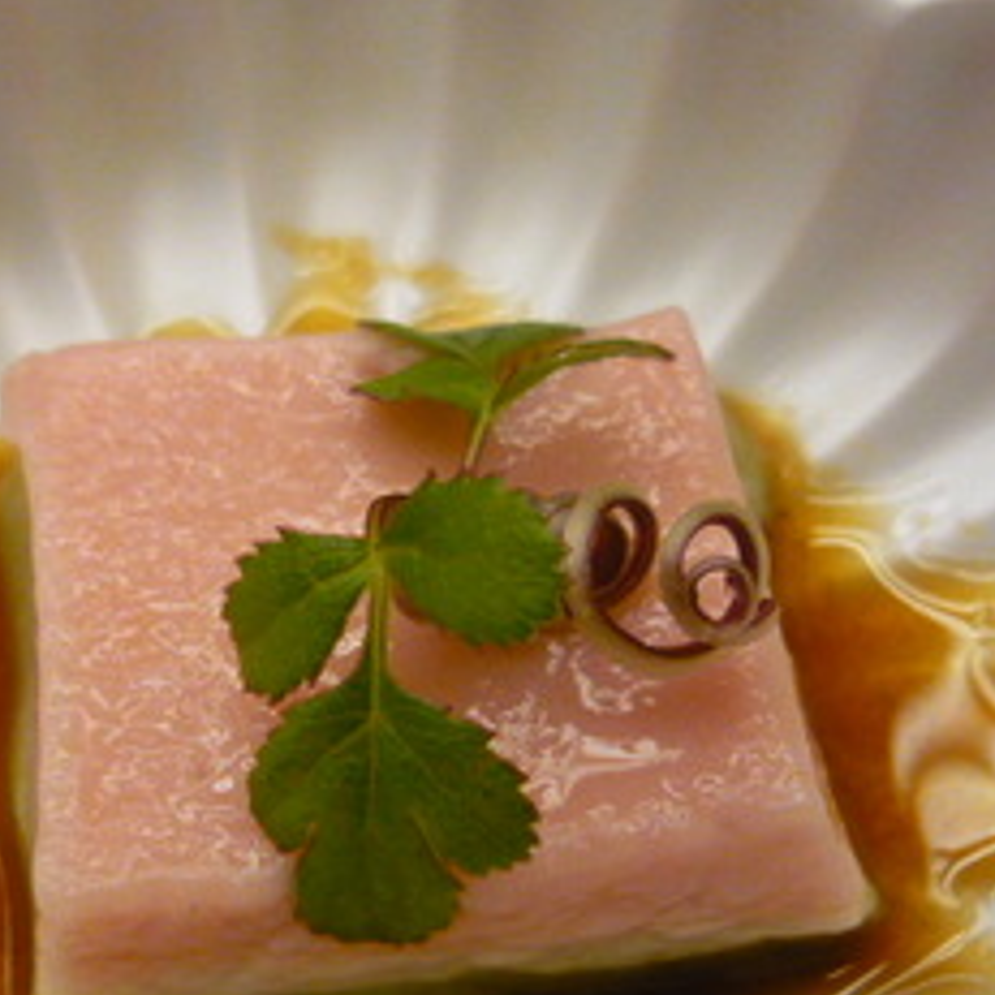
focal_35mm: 53
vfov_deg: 32.2
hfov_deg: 32.1
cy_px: 571
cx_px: 388
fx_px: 1724
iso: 400
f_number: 2.8
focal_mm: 5.5
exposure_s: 1/25
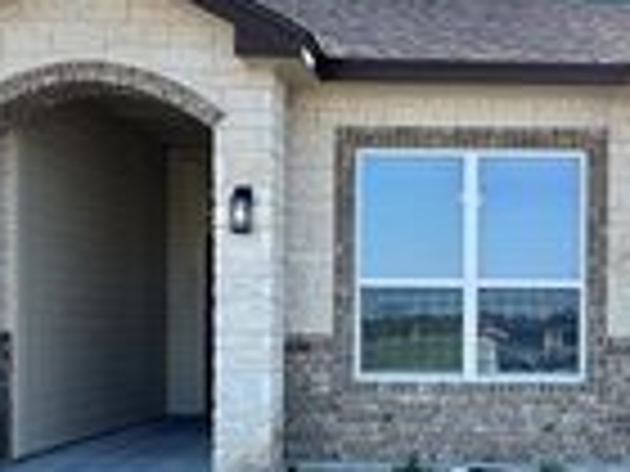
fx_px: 910
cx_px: 495
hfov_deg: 37.0
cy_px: 330
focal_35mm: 50
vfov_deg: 28.8
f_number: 2.2
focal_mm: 2.22
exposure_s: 1/754
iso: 40
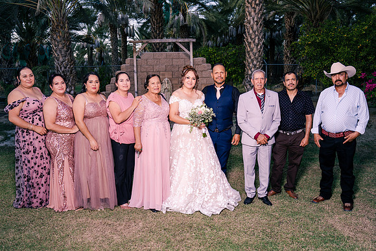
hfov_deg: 65.5
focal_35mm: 28
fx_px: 292
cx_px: 188
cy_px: 126
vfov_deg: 46.4
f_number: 4
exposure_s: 1/400
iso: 320
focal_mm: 28
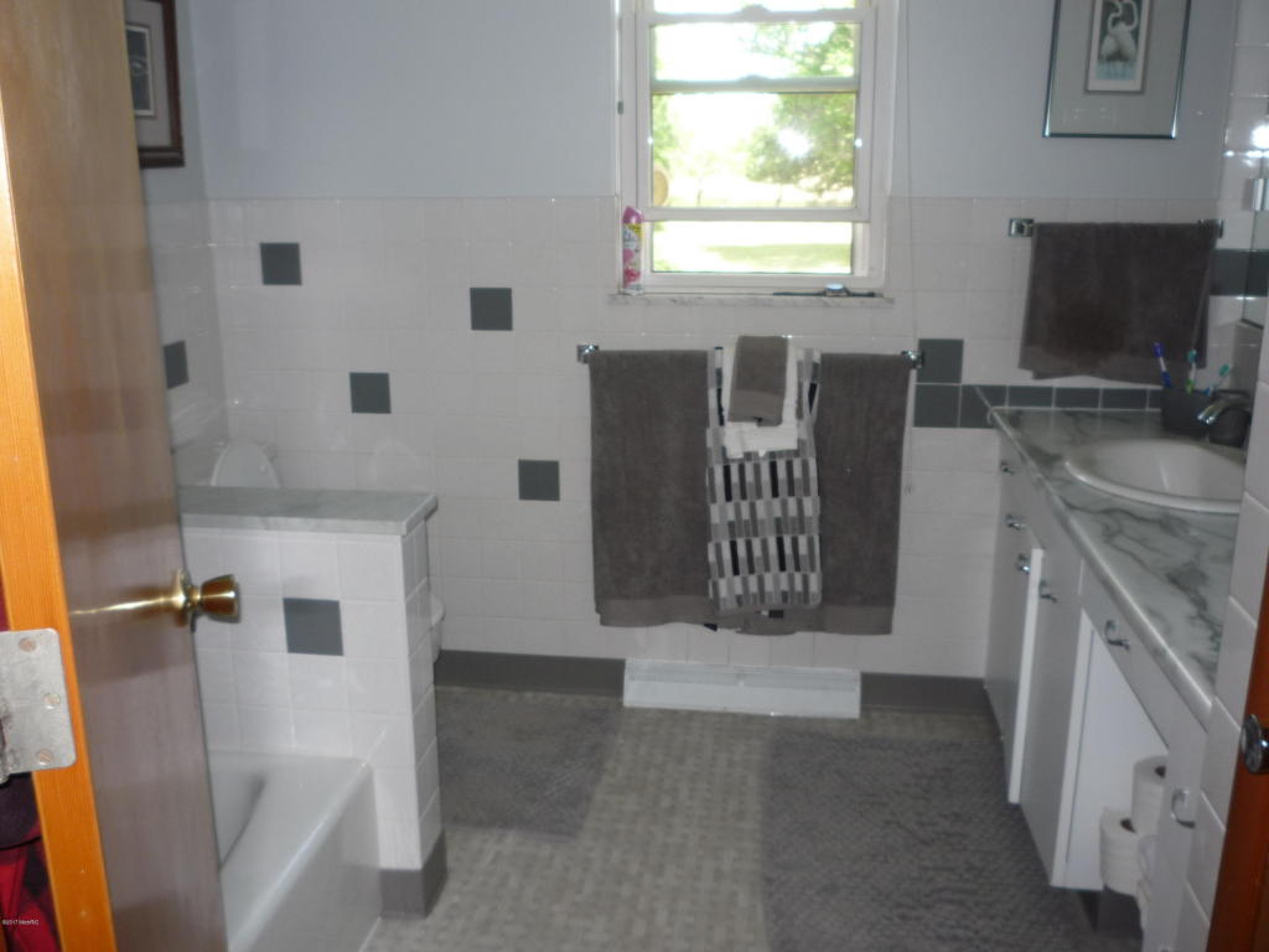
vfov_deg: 44.2
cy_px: 476
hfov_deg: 56.8
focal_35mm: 32
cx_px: 634
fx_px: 1173
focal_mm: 5.2
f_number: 3.3
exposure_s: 1/30
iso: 100
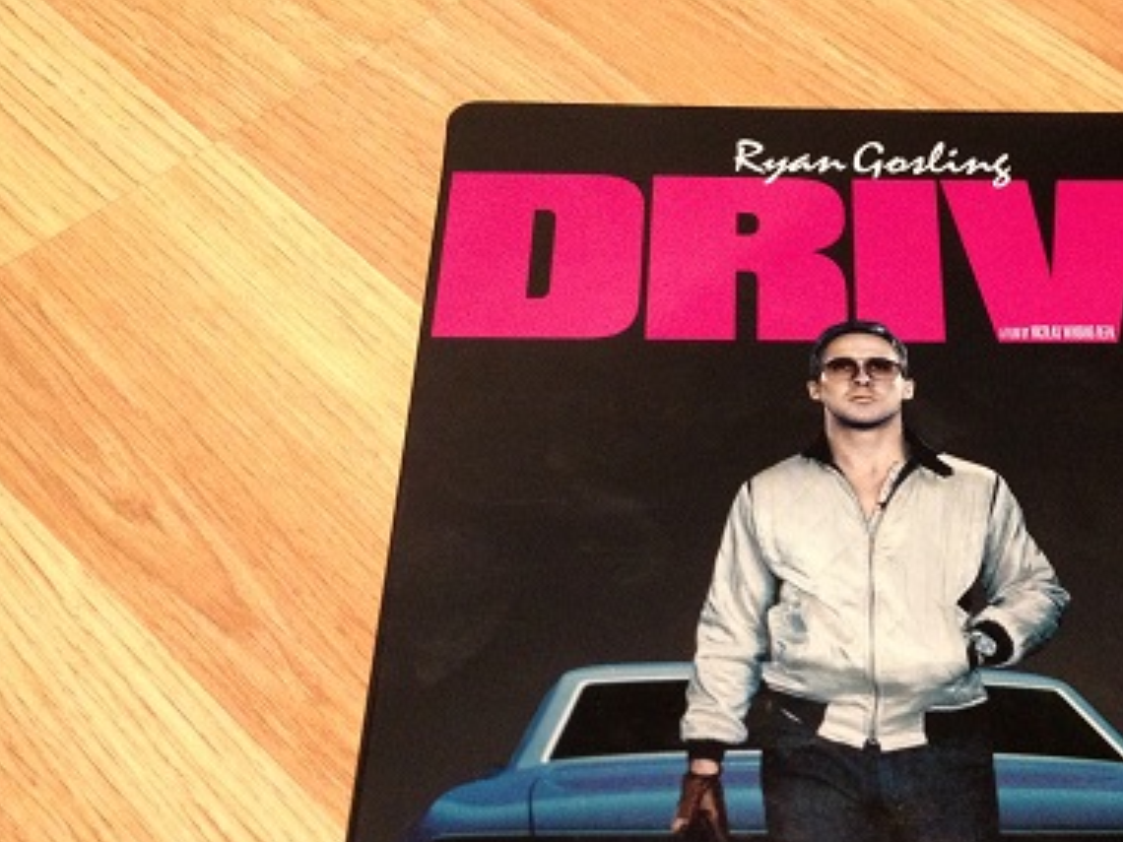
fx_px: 1914
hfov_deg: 32.1
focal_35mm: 59
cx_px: 839
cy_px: 644
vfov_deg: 24.5
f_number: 2.4
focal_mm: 4.28
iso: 320
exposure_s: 1/20
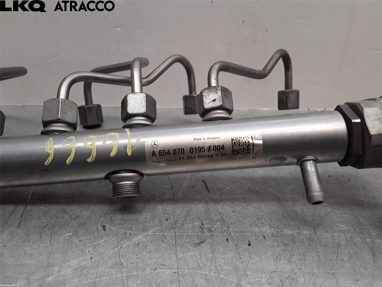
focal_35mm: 28
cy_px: 144
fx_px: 309
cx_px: 191
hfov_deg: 63.4
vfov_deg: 49.7
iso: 64
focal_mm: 2.91
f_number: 1.9
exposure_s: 1/100
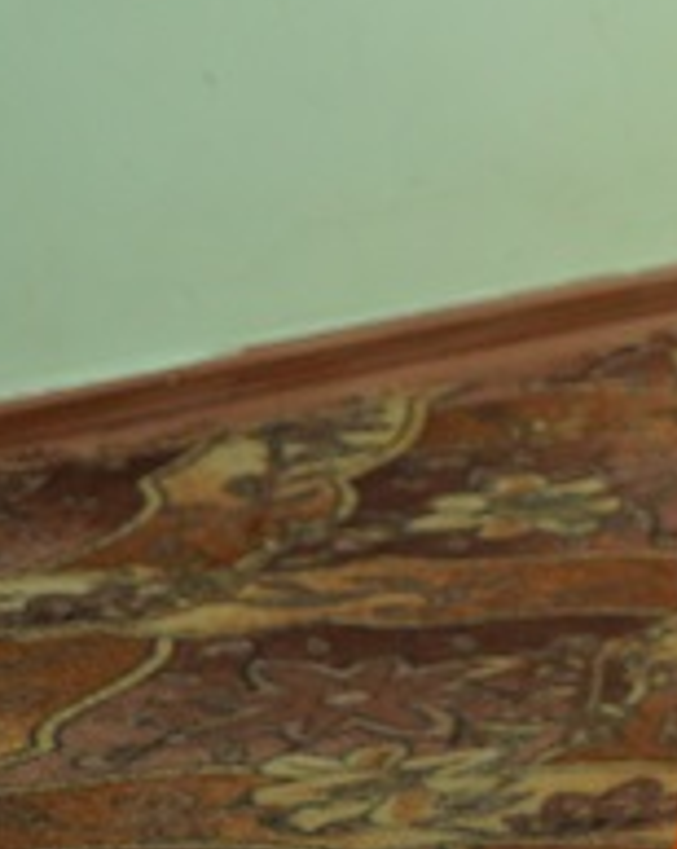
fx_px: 4490
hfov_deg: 7.5
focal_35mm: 179
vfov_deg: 10.7
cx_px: 2101
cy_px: -53
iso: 250
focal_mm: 24
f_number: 4
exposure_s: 1/160
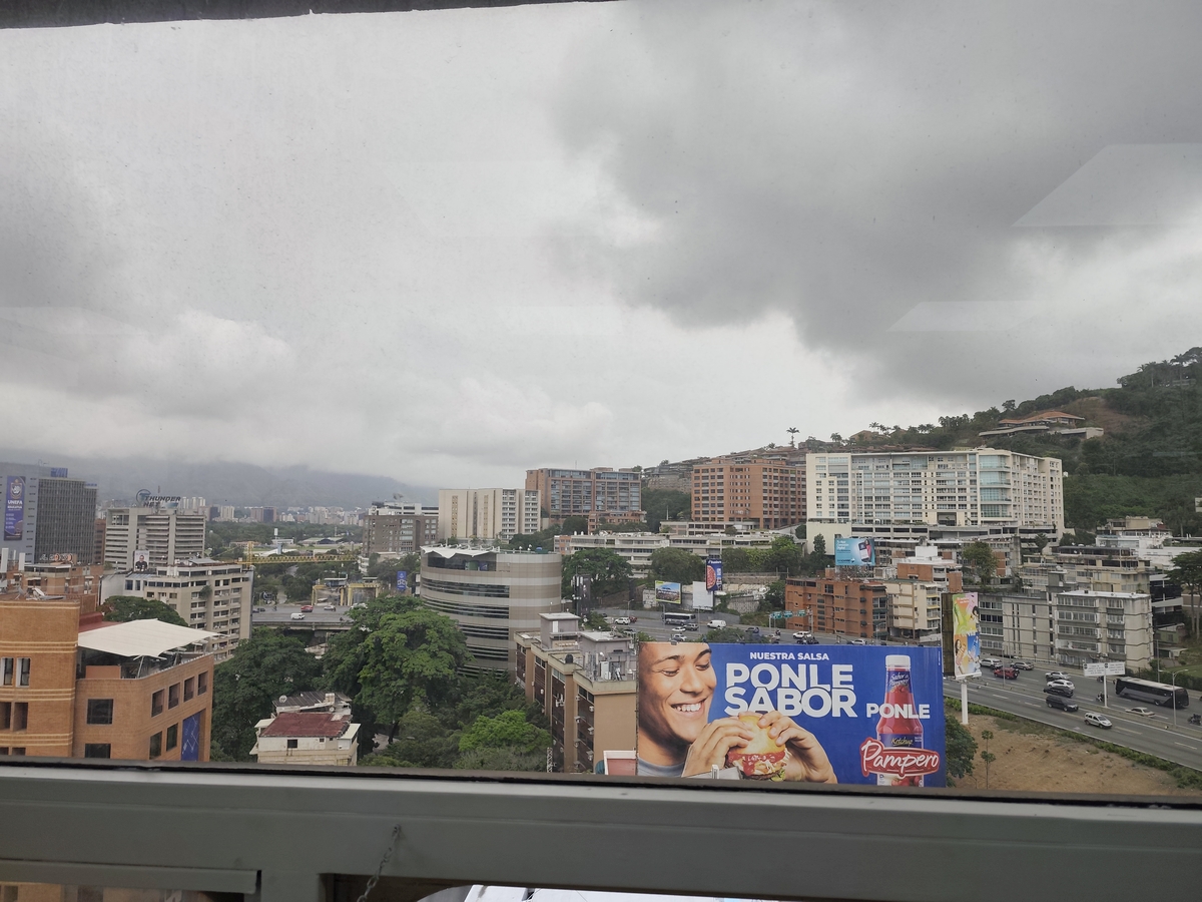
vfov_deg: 58.9
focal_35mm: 23
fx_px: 799
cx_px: 601
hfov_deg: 73.9
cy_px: 451
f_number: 1.65
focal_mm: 6.19
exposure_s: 1/344
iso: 50
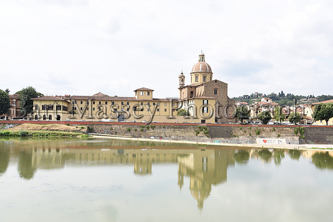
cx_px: 166
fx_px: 333
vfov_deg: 36.9
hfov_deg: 53.1
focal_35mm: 36
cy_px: 111
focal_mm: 36
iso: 64
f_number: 5.6
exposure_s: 1/200
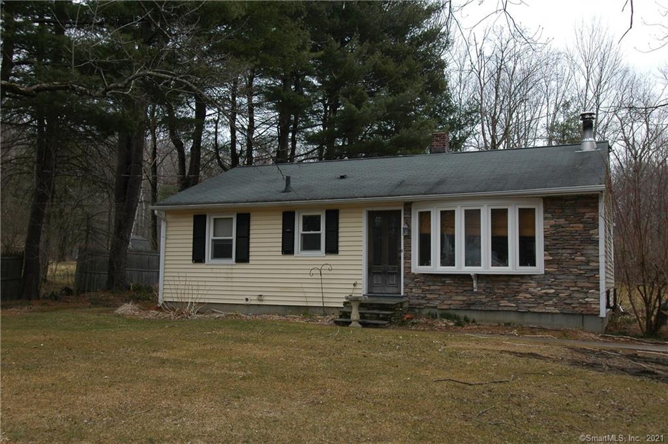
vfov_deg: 36.8
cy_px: 222
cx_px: 334
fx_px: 667
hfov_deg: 53.2
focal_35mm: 36
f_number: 7.1
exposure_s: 1/200
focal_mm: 24
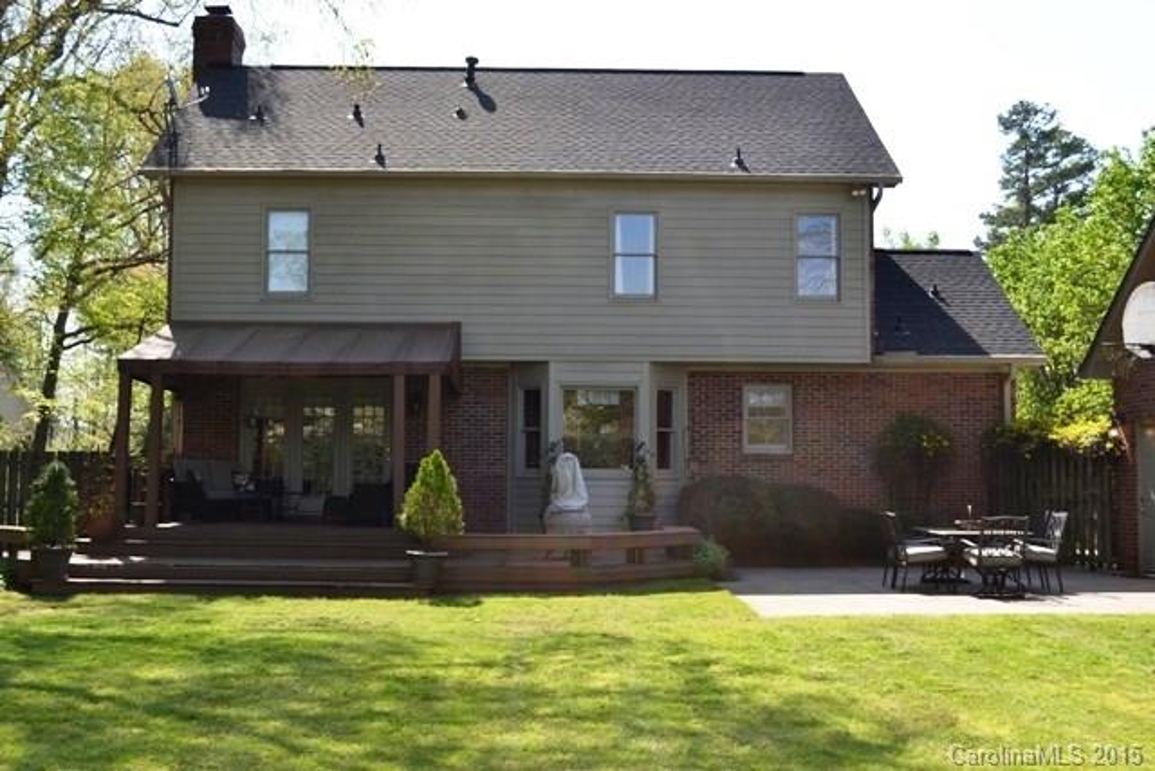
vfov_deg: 30.9
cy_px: 386
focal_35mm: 44
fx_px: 1396
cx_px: 578
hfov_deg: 45.0
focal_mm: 29
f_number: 7.1
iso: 100
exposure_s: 1/200
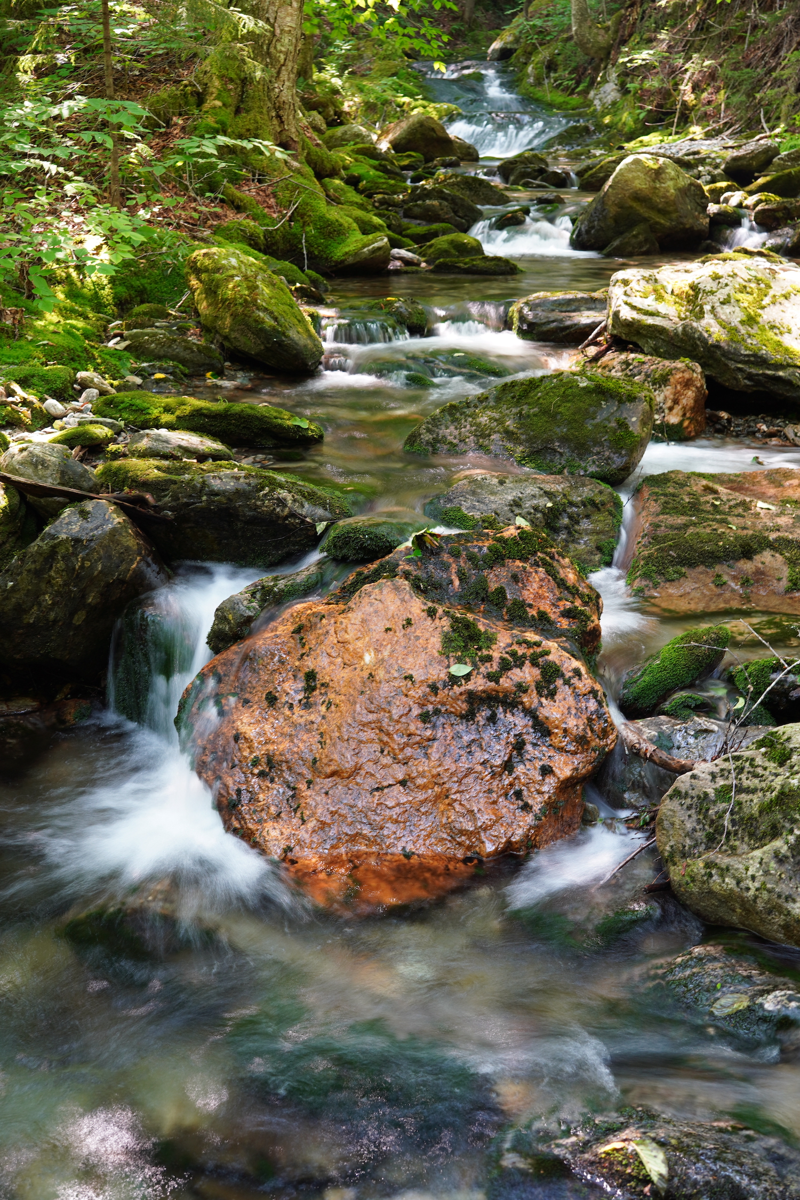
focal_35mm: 39
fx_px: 1285
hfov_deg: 34.6
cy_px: 600
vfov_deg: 50.1
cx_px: 400
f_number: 4
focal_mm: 25.7
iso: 100
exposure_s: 1/2.5
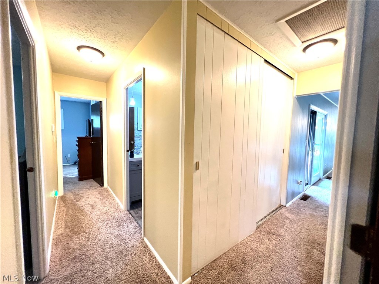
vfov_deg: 89.9
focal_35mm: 13
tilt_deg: -2.6
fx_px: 142
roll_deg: -0.6
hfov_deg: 106.2
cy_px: 142
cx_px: 190
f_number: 1.8
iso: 250
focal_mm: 1.57
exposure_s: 1/60
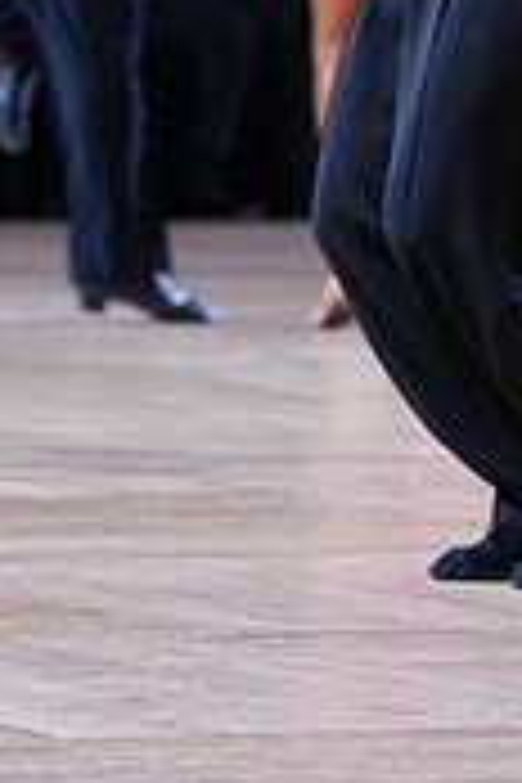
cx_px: 686
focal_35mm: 451
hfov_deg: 3.0
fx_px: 9808
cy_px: -189
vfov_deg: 4.6
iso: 2000
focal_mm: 135
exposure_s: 1/500
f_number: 4
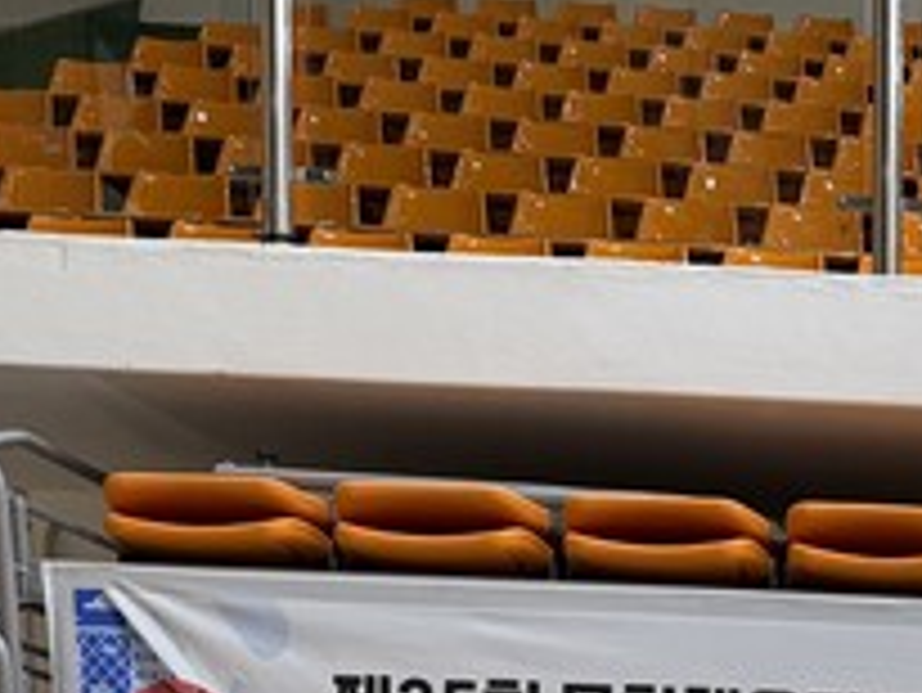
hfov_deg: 17.9
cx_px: 1444
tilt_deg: -3.6
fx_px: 2558
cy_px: 1325
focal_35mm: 96
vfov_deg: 13.5
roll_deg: -1.0
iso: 125
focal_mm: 6.76
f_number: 1.78
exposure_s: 1/120
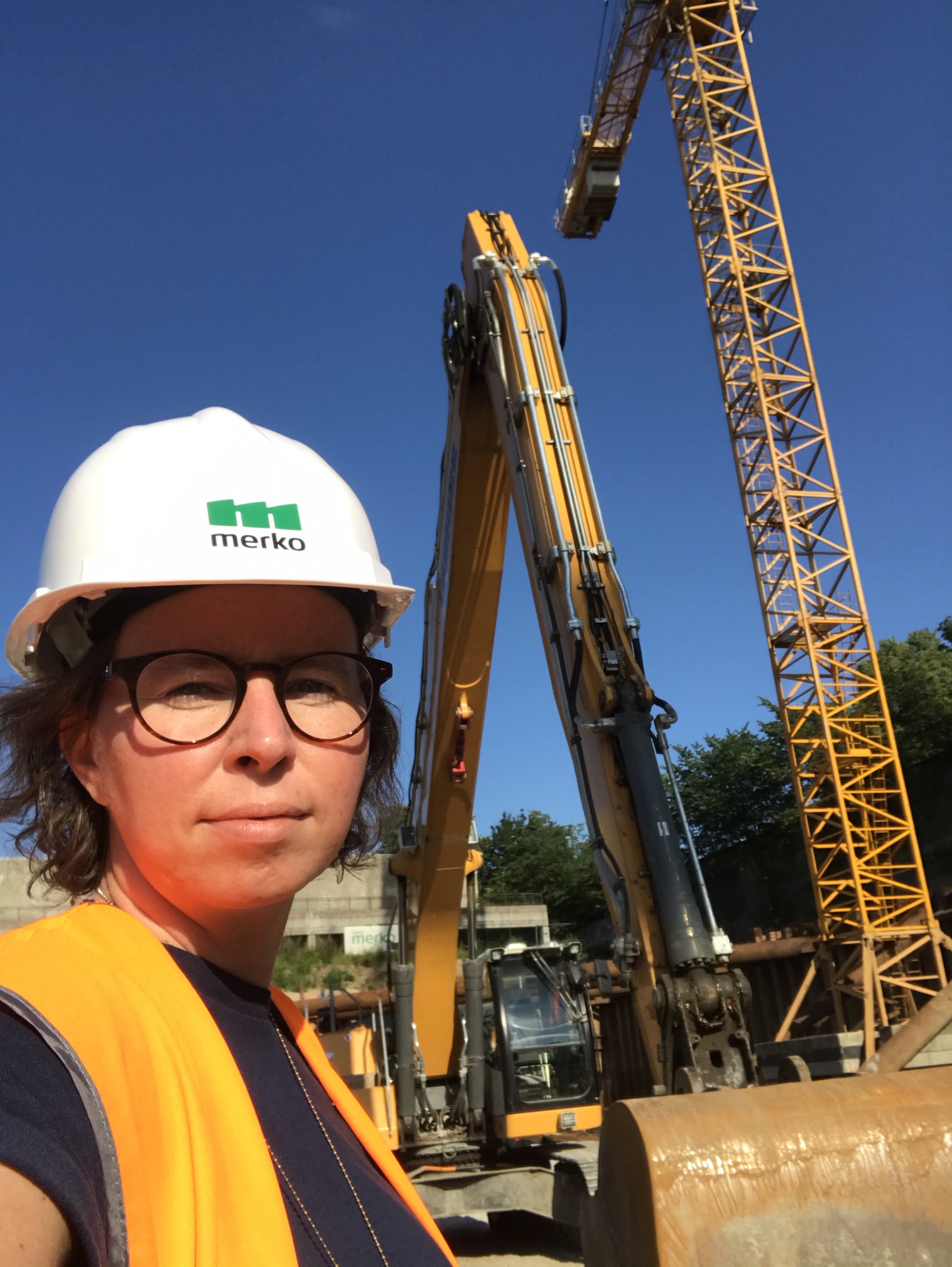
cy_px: 634
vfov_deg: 56.8
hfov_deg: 44.2
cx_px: 476
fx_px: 1172
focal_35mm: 32
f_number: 2.2
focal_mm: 2.87
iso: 25
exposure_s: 1/1264
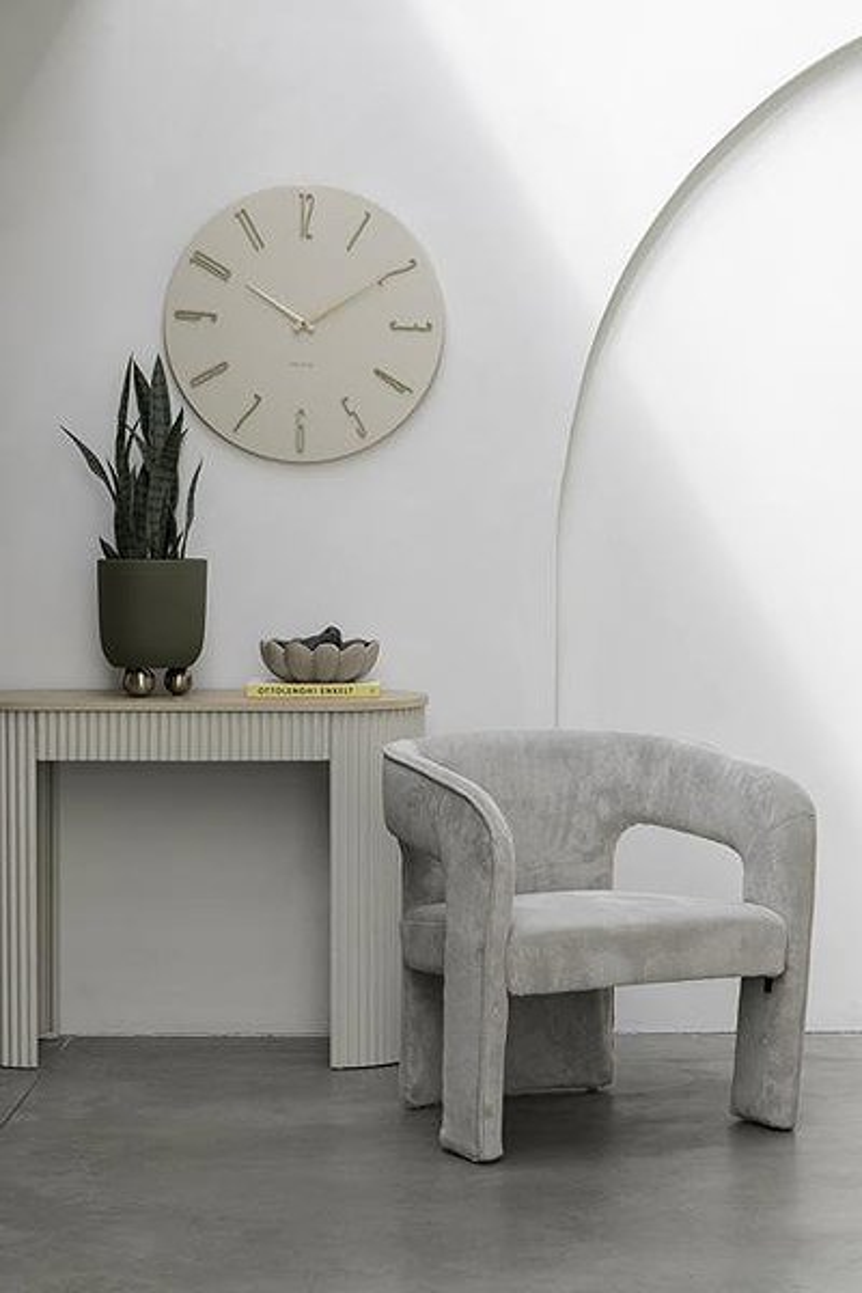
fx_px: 3089
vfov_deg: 23.6
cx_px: 431
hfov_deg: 15.9
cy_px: 646
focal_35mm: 86
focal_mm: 86
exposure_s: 1/100
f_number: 7.1
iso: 500
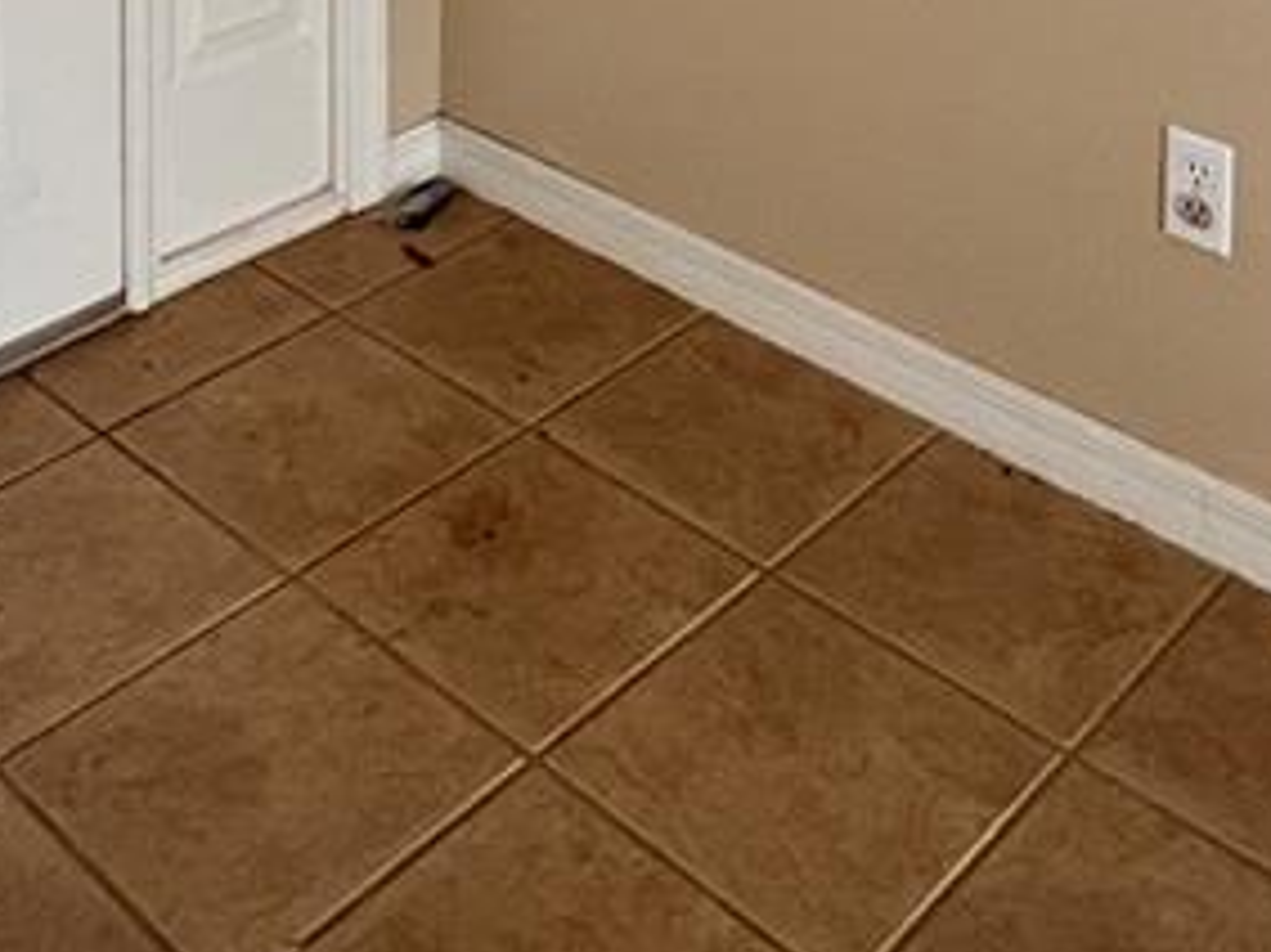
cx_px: 543
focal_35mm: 47
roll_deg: +2.9
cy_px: -629
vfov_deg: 22.5
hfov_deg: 40.4
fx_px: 1725
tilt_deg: -4.1
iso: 320
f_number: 1.8
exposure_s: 1/60
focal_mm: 1.57
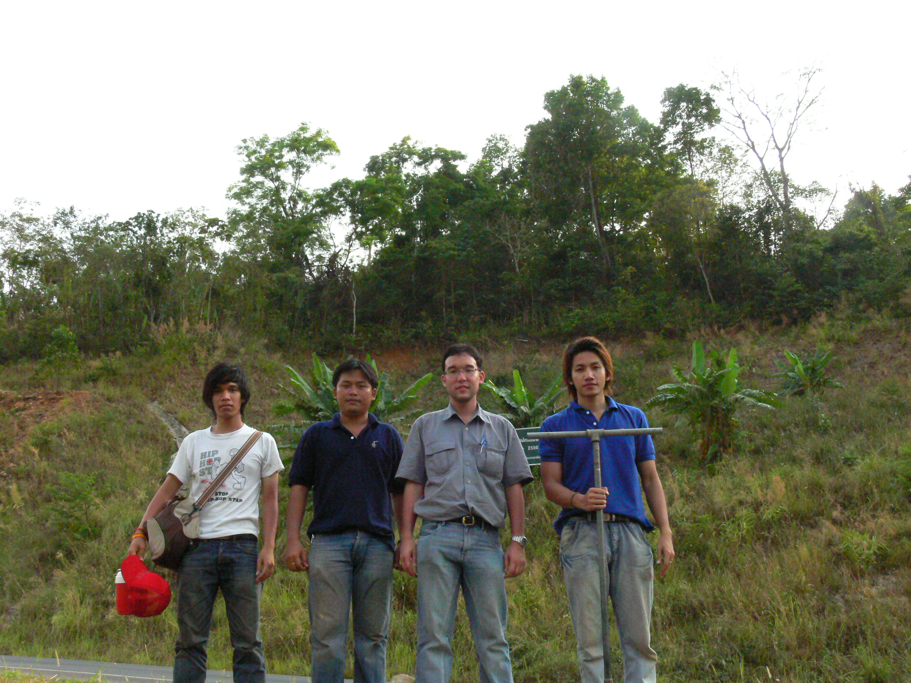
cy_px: 342
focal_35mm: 35
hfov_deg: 52.6
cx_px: 456
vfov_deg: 40.7
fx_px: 921
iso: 400
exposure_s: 1/500
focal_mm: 7.4
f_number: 5.6
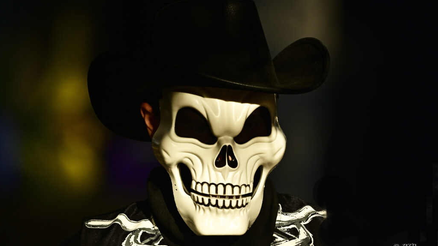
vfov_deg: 1.0
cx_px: 219
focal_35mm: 1260
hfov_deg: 1.7
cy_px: 115
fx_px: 14632
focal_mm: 800
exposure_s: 1/400
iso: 360
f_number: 11
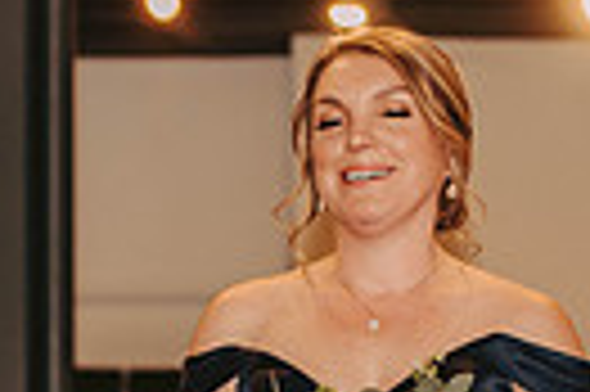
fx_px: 5074
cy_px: 615
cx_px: 387
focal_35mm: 310
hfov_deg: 6.7
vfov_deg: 4.4
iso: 500
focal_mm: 70
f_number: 3.2
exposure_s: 1/60
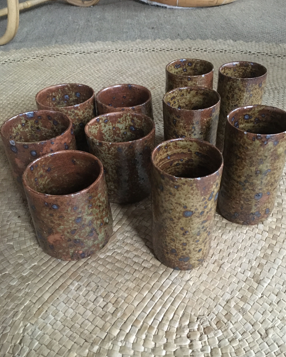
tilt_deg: -37.1
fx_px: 339
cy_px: 181
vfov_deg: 55.7
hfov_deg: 45.8
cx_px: 148
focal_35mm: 32
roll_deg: +2.0
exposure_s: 1/17
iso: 640
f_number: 2.2
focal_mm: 4.15
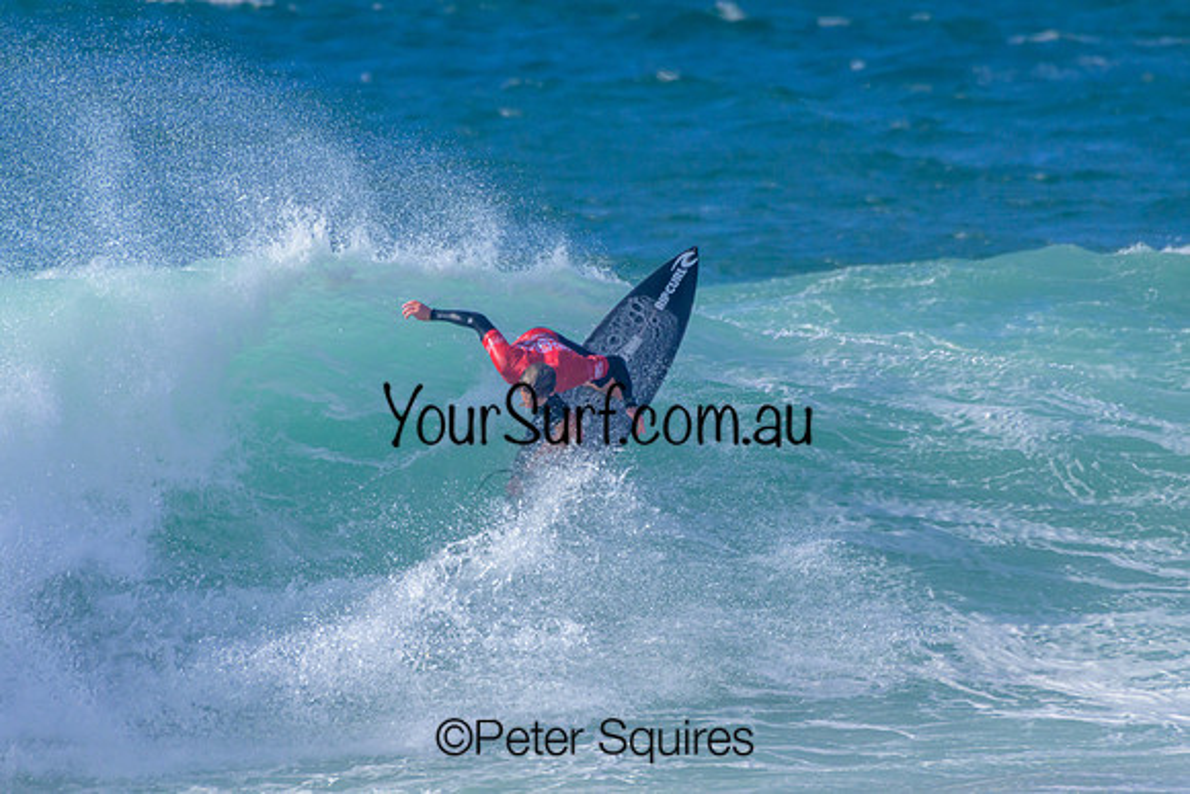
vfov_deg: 1.4
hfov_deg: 2.1
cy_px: 397
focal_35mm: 1000
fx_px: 33062
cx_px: 595
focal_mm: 1000
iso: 1000
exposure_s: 1/2500
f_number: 11
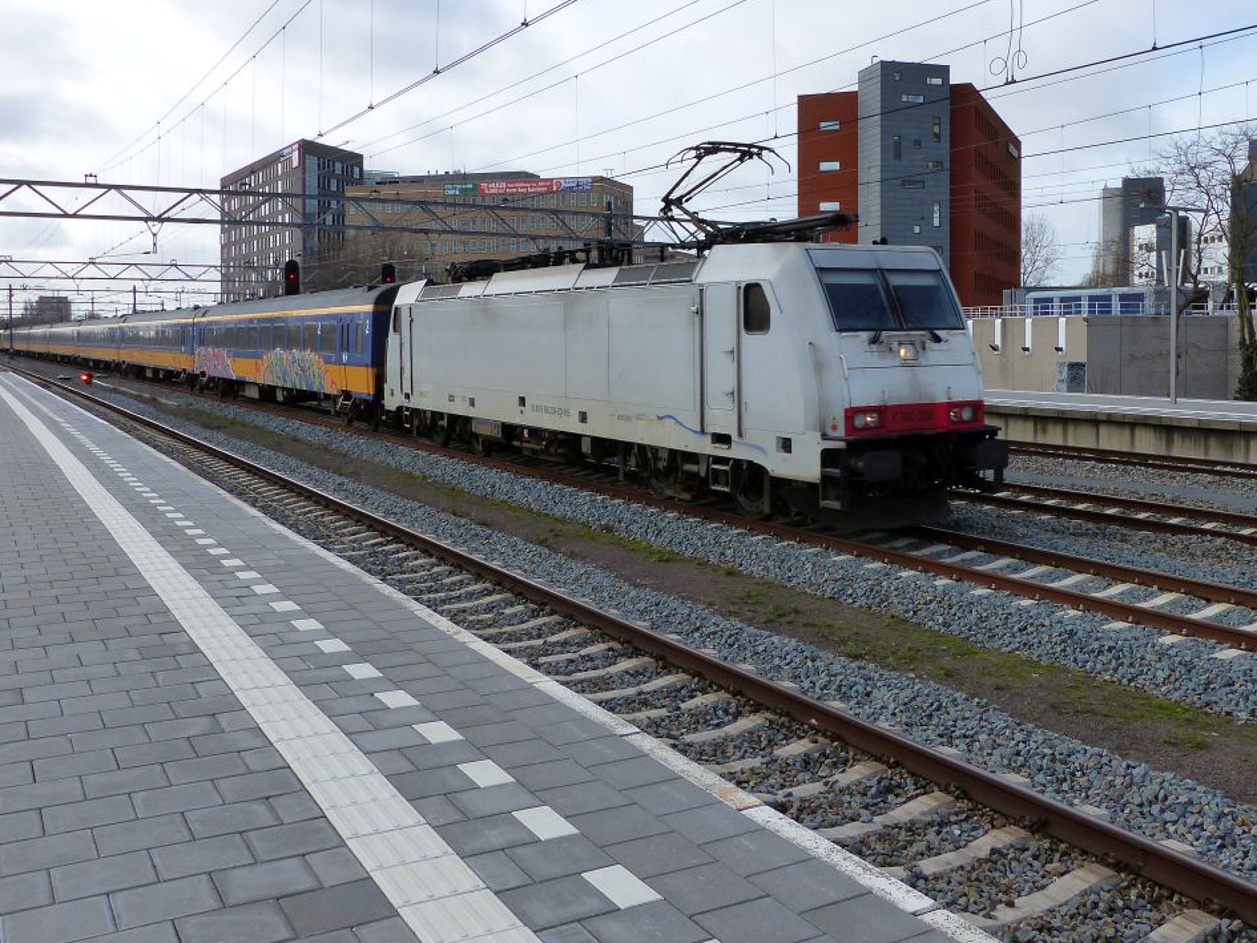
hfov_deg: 55.2
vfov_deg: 42.6
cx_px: 710
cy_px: 350
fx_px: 1198
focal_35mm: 33
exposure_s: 1/640
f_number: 4
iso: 160
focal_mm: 4.7
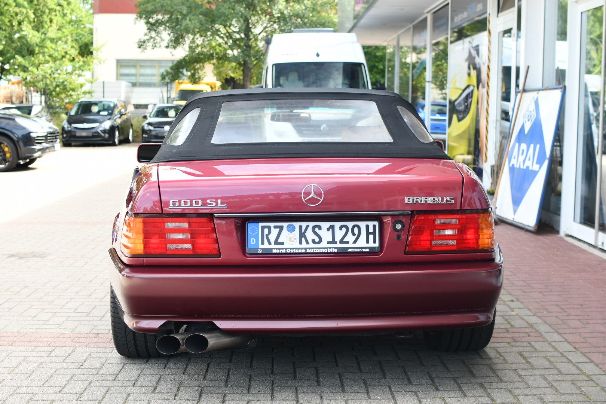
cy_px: 202
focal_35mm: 52
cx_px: 303
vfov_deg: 26.0
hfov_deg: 38.2
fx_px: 875
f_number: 4
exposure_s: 1/250
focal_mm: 35
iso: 400
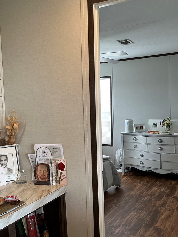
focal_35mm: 38
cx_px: 74
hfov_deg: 37.6
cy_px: 118
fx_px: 261
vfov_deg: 49.0
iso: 64
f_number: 1.8
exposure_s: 1/60
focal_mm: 3
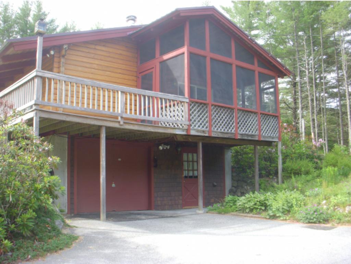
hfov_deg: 49.0
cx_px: 176
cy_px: 132
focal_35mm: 38
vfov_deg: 37.8
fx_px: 385
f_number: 3.3
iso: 100
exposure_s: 1/100
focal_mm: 6.3
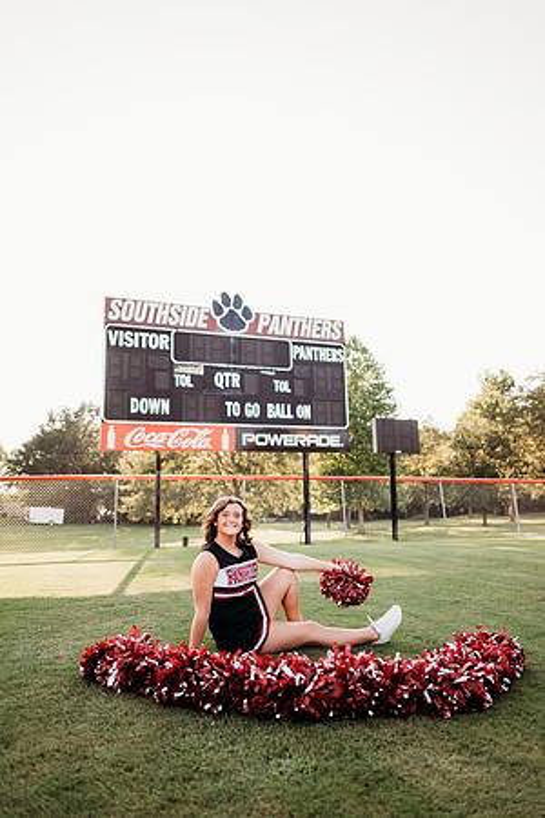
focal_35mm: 24
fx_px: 545
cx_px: 272
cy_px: 409
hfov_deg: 53.1
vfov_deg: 73.7
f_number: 2
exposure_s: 1/640
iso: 125
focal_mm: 24
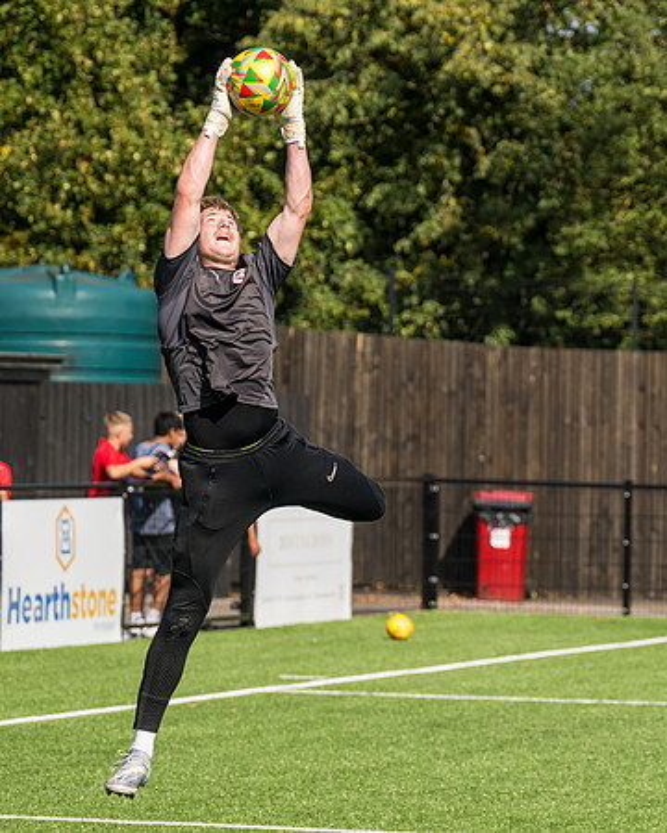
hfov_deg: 6.5
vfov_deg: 8.2
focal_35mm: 237
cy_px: 448
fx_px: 5849
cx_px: 503
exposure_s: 1/2000
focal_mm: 120
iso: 200
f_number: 4
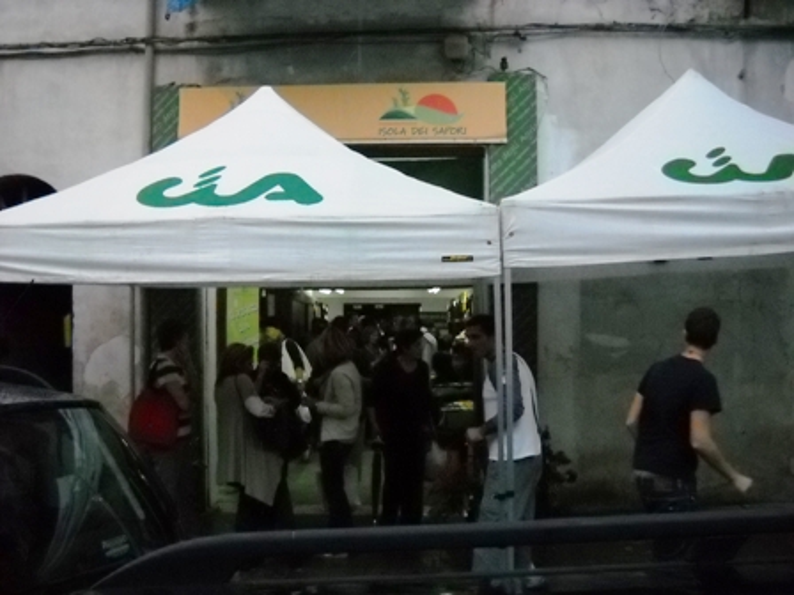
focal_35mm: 41
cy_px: 298
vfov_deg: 35.1
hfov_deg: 45.8
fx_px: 940
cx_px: 397
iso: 800
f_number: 3.1
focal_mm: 6.72
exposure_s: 1/100
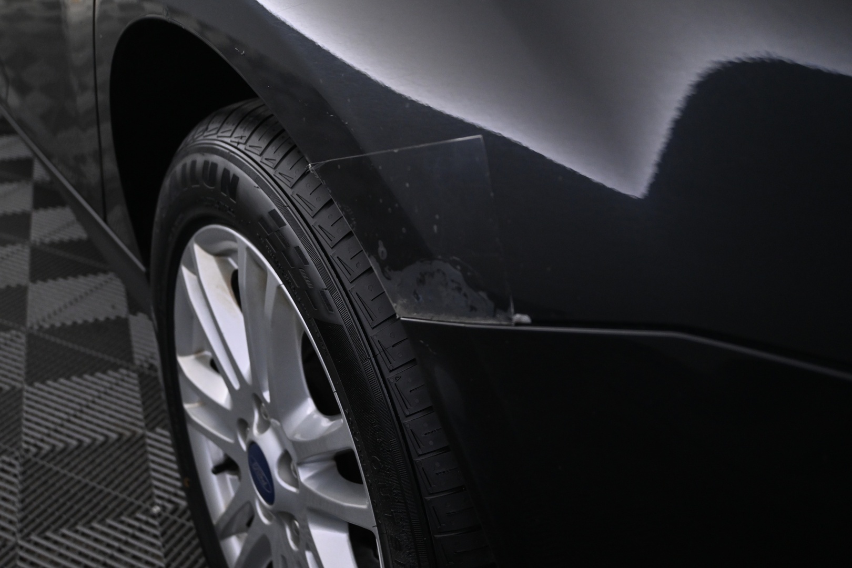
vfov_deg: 36.9
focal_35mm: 36
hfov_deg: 53.1
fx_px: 852
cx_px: 426
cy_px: 284
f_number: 4.2
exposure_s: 1/40
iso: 1600
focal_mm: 24
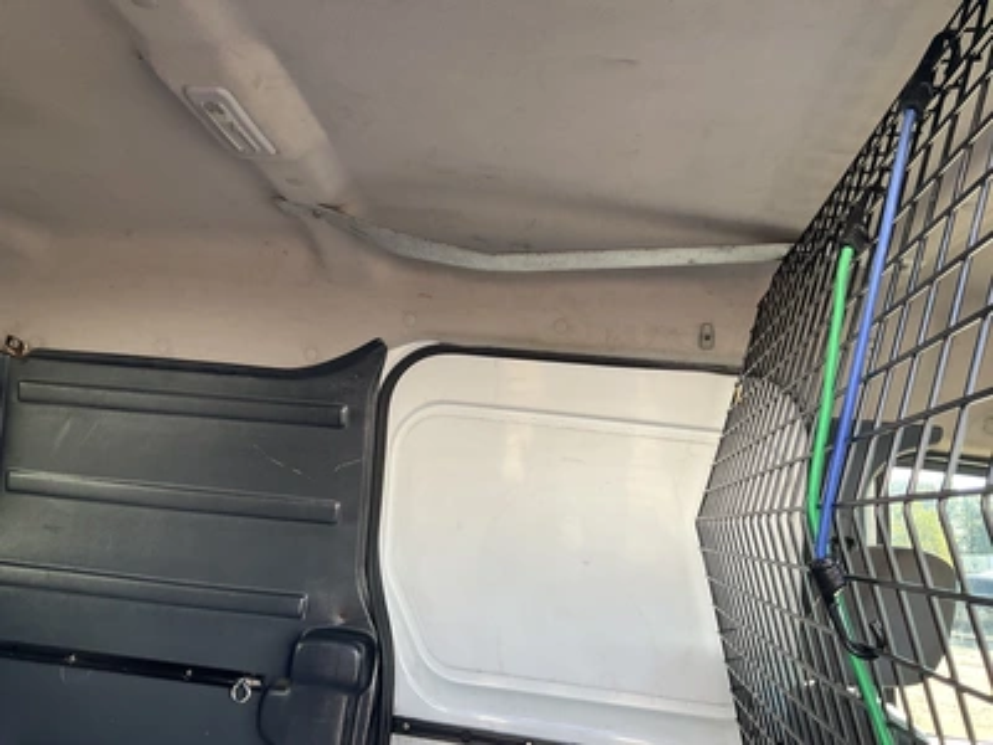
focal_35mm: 29
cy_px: 372
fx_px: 832
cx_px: 496
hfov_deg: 61.7
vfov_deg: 48.2
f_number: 1.8
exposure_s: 1/122
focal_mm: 3
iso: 32
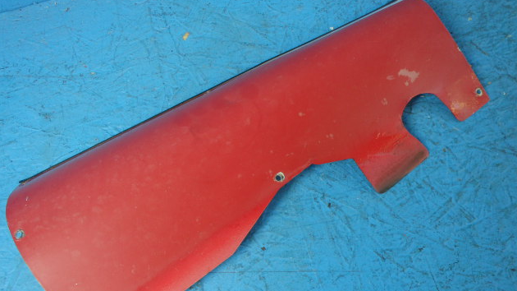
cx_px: 255
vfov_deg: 37.6
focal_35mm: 31
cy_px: 178
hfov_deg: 62.6
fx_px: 425
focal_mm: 5
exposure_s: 1/30
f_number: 3.9
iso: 200
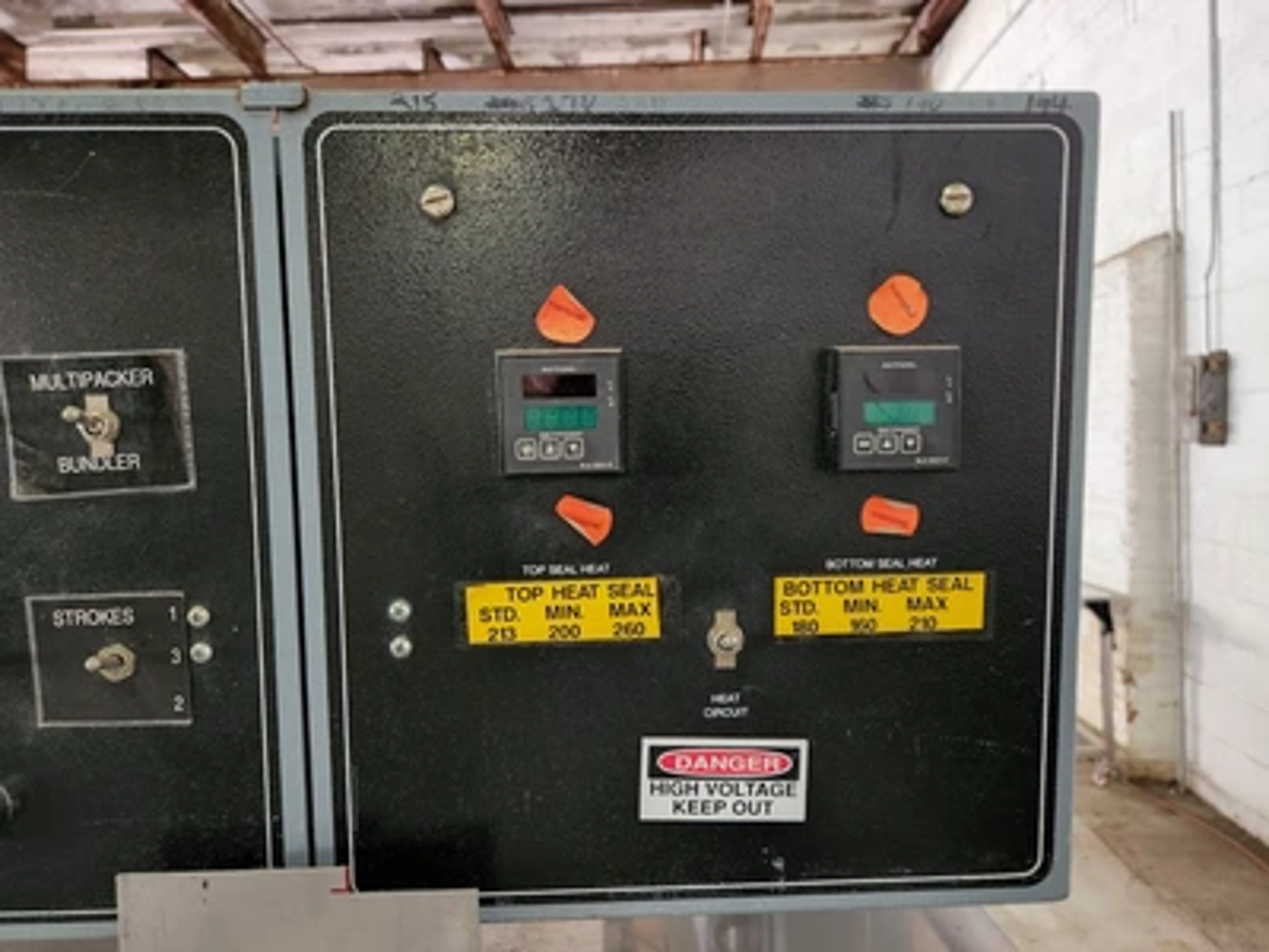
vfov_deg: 58.9
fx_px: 843
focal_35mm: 23
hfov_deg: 73.9
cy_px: 476
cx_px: 634
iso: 640
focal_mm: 5.4
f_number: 1.8
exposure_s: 1/24
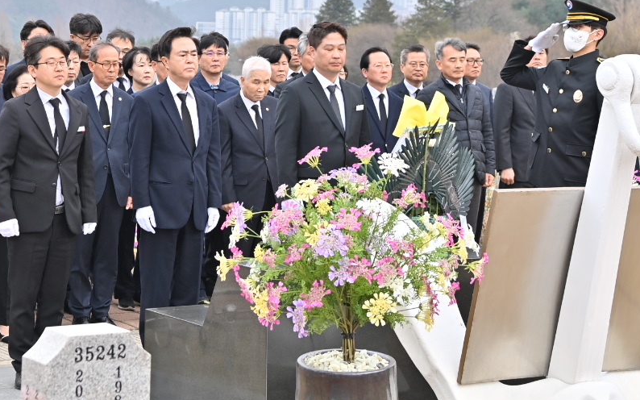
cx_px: 193
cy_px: -19
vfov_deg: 12.4
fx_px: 1814
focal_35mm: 104
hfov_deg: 19.9
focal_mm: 50
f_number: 5
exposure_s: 1/200
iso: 200
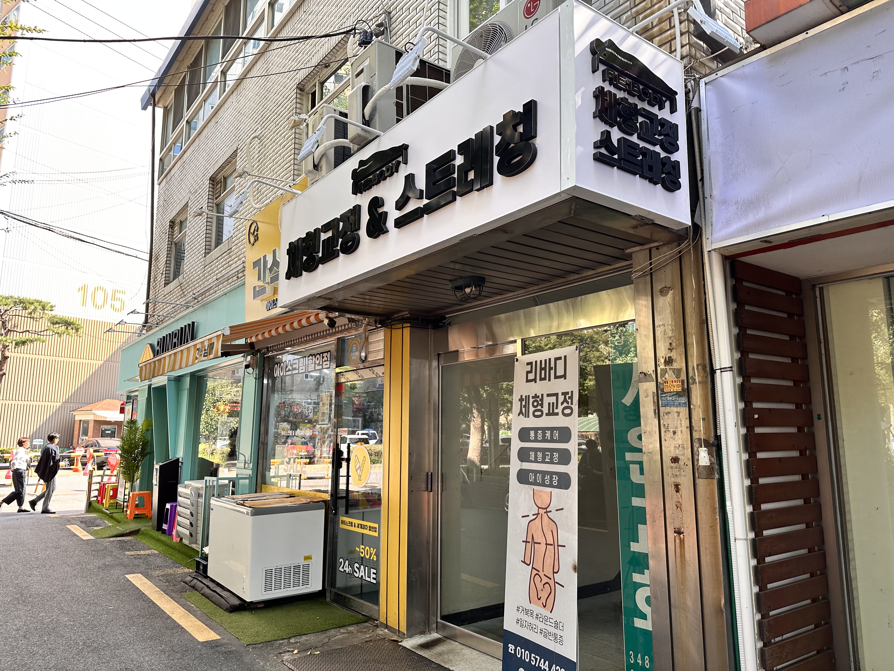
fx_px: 620
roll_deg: -0.8
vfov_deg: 56.8
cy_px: 336
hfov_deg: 71.6
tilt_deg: +7.9
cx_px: 447
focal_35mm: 24
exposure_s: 1/328
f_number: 1.78
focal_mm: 6.86
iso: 80
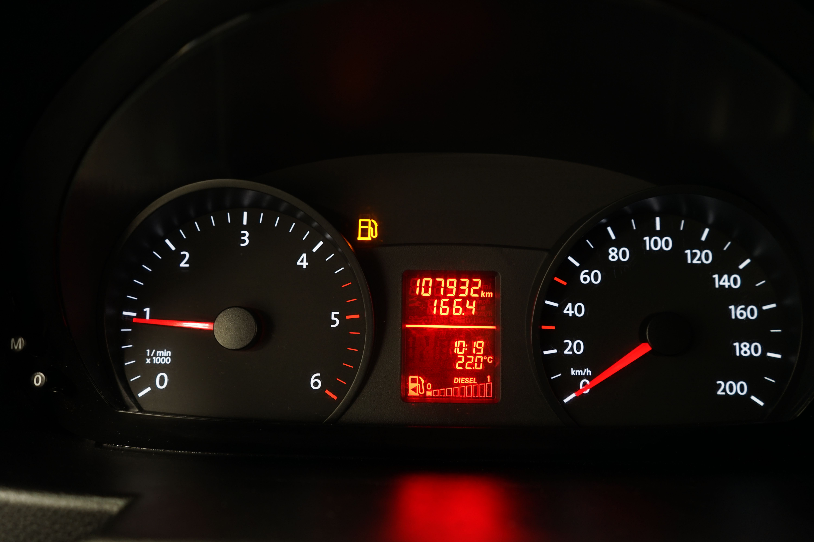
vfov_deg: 46.4
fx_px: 633
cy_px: 271
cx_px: 407
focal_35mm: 28
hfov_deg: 65.5
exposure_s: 1/3
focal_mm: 28
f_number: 4.5
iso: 400
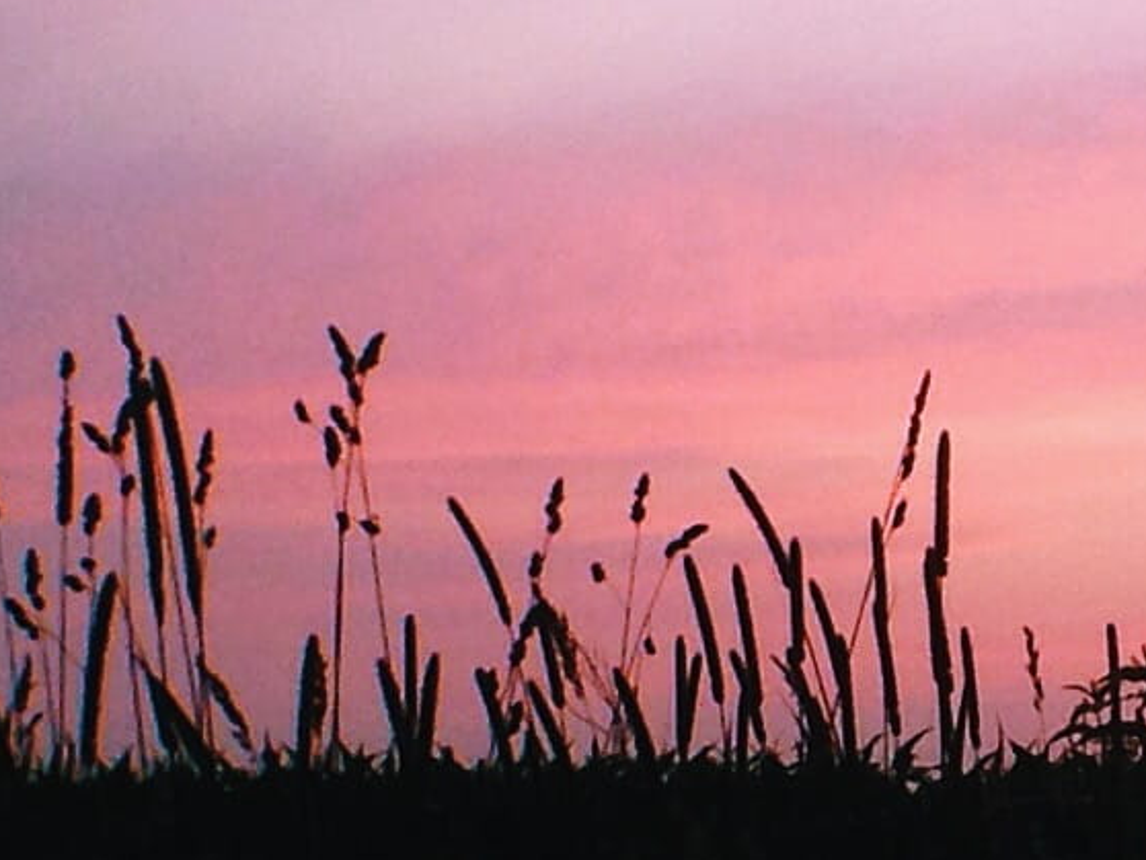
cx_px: 1308
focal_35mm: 193
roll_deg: +1.5
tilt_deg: +4.0
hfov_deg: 10.1
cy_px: 542
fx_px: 6392
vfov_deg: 7.7
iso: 50
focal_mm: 4.12
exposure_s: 1/30
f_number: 2.4
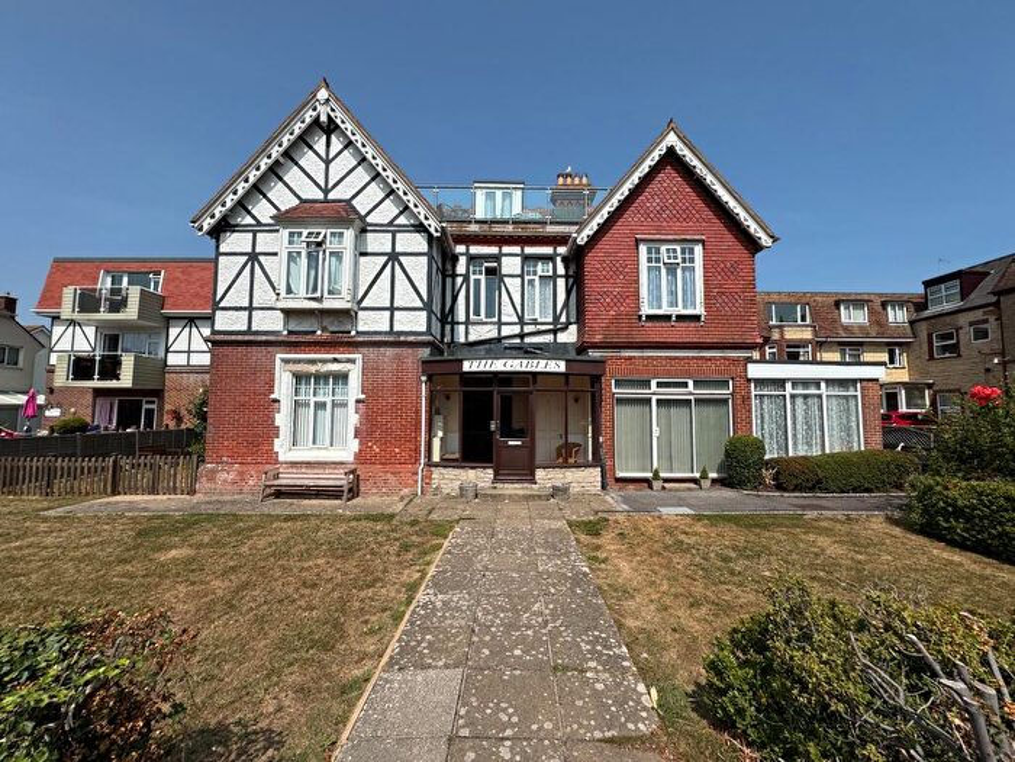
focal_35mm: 14
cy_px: 381
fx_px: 411
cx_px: 508
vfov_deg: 85.7
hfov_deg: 102.1
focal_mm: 2.22
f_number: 2.2
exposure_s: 1/3390
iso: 50
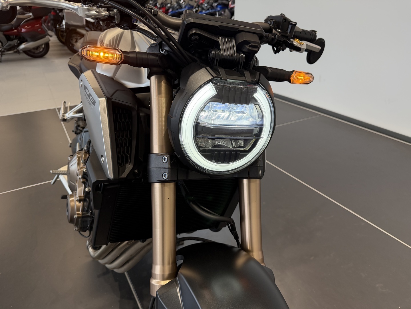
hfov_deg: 71.6
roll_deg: +0.4
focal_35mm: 24
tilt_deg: -26.9
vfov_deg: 56.8
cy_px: 154
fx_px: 285
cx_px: 206
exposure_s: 1/235
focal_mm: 6.76
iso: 200
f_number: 1.78
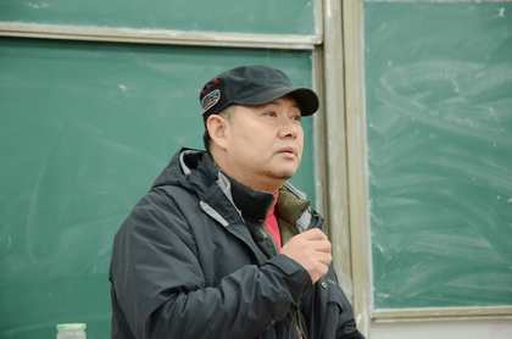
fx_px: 1809
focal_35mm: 128
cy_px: 170
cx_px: 256
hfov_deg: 16.1
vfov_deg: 10.7
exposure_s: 1/10
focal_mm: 85
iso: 800
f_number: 5.6
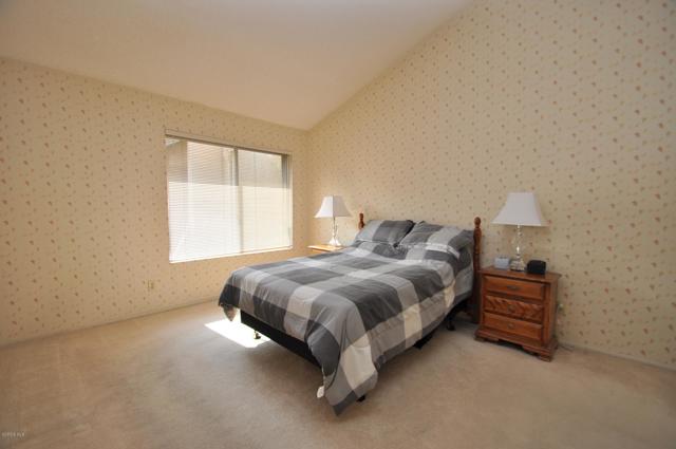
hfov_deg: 100.5
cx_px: 338
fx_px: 281
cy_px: 224
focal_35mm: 15
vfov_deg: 77.2
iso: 200
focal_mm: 10
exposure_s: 1/100
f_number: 4
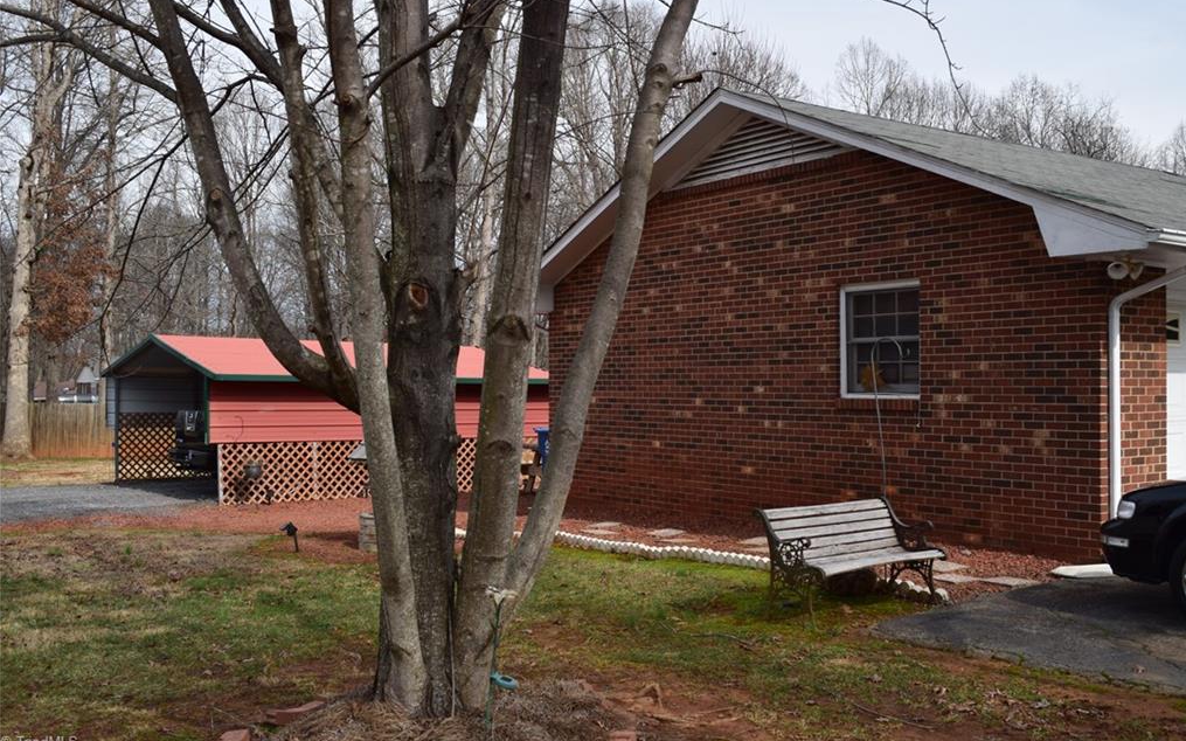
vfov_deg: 34.4
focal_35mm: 37
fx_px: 1196
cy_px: 354
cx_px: 597
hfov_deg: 52.8
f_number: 11
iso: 400
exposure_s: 1/500
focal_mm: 24
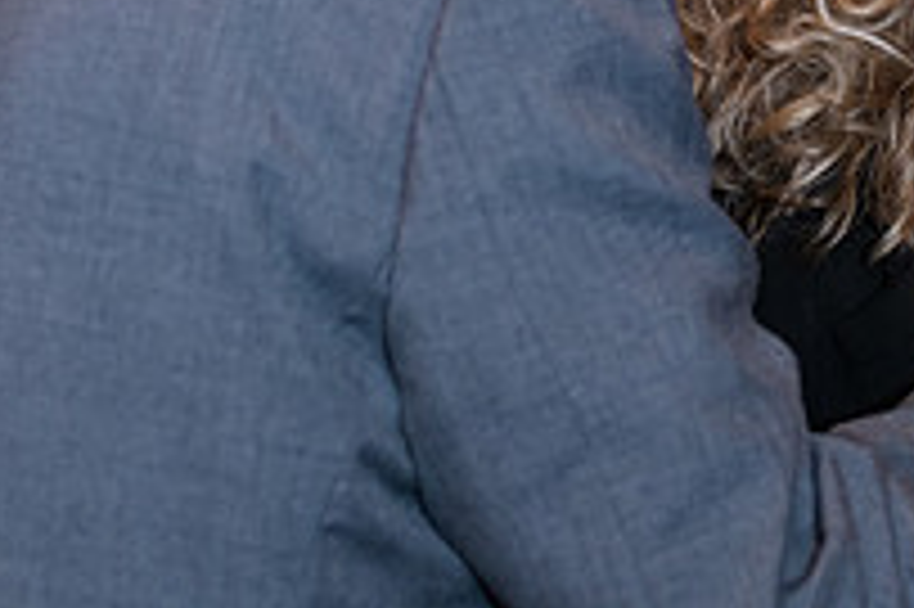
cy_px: -308
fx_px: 4490
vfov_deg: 7.6
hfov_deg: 11.6
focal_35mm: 177
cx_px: 624
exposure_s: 1/100
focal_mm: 55
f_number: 3.2
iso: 1000
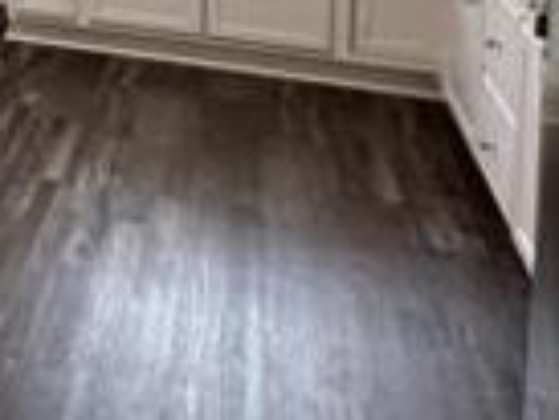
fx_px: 1099
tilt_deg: -2.3
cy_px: -253
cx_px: -247
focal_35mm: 68
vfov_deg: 18.5
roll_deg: -0.5
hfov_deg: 23.6
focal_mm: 2.22
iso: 320
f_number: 2.2
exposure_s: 1/60
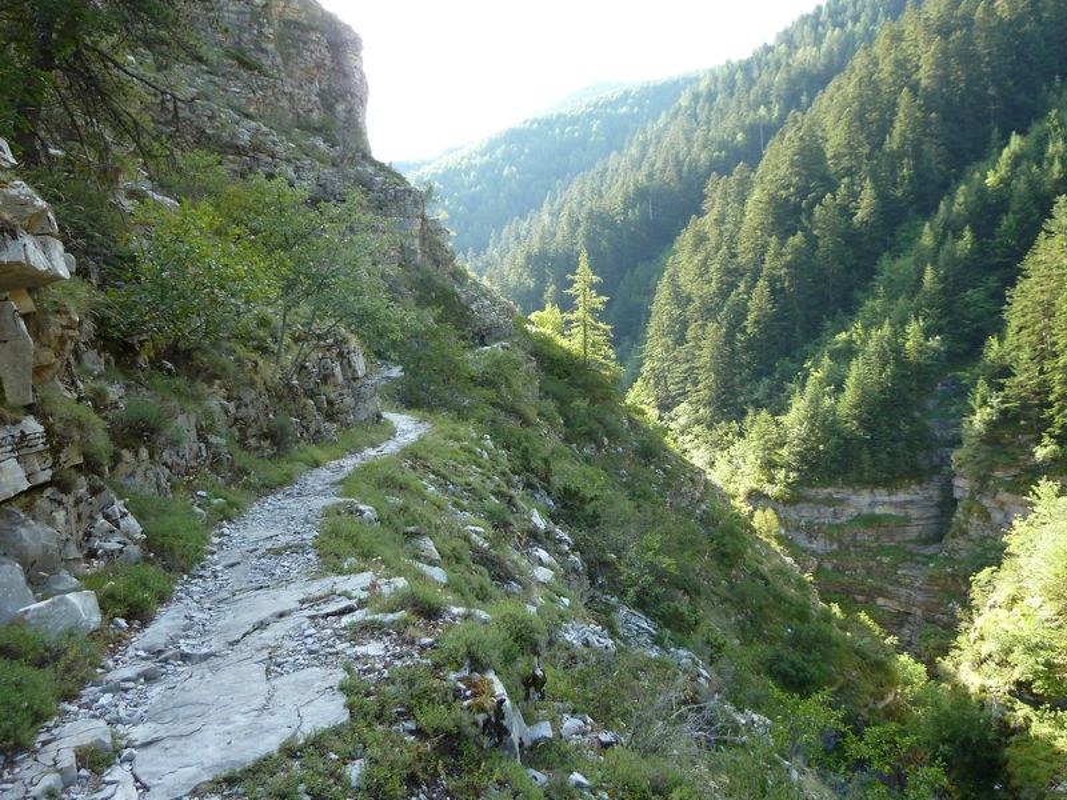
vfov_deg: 54.9
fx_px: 771
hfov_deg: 69.4
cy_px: 400
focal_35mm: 25
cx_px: 534
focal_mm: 4.1
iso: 80
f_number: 3.3
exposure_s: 1/60
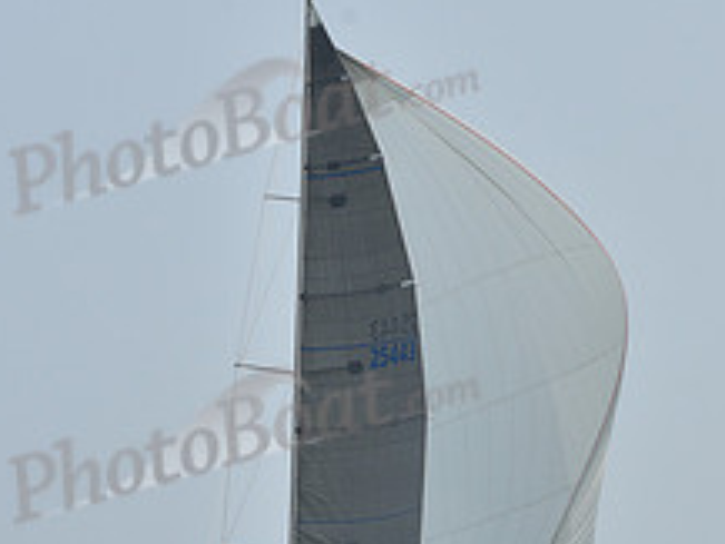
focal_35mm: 180
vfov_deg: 8.2
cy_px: 562
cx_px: 655
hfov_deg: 10.9
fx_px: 3772
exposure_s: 1/1250
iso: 250
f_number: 8
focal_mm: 70
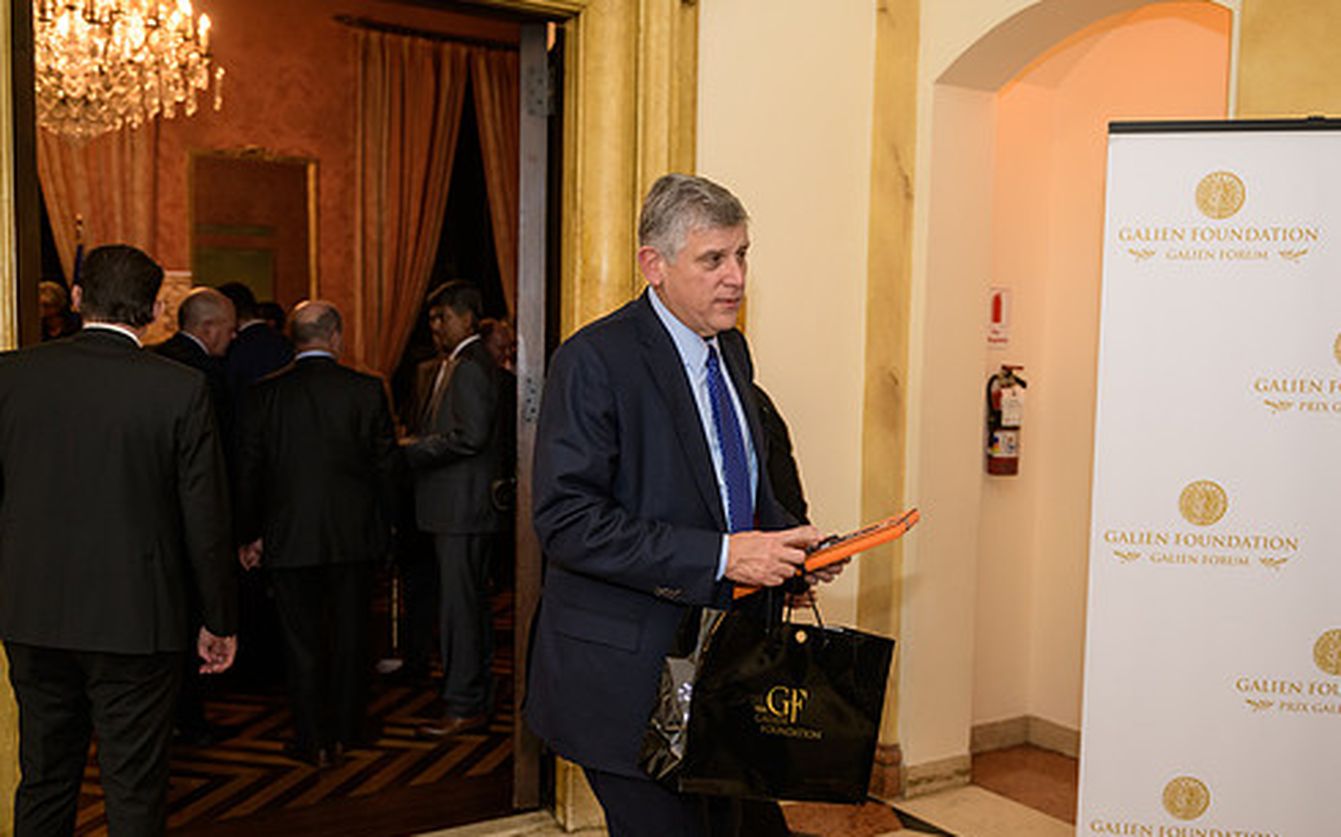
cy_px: 458
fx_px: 1279
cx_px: 679
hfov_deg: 55.3
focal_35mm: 35
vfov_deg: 36.2
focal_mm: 29
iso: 1000
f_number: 3.2
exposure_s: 1/100
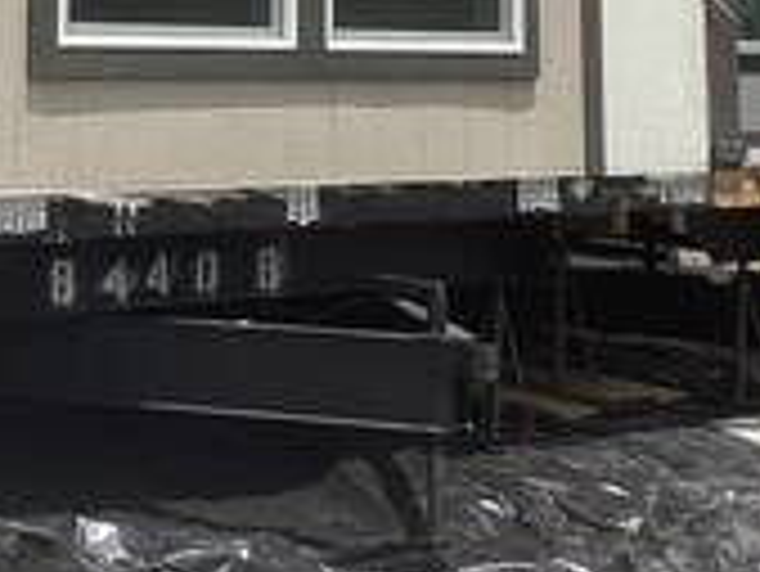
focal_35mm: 94
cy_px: -266
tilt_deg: +5.8
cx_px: 103
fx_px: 2065
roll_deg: -1.6
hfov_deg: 20.5
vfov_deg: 14.7
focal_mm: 3.3
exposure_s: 1/2092
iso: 25
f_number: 2.4
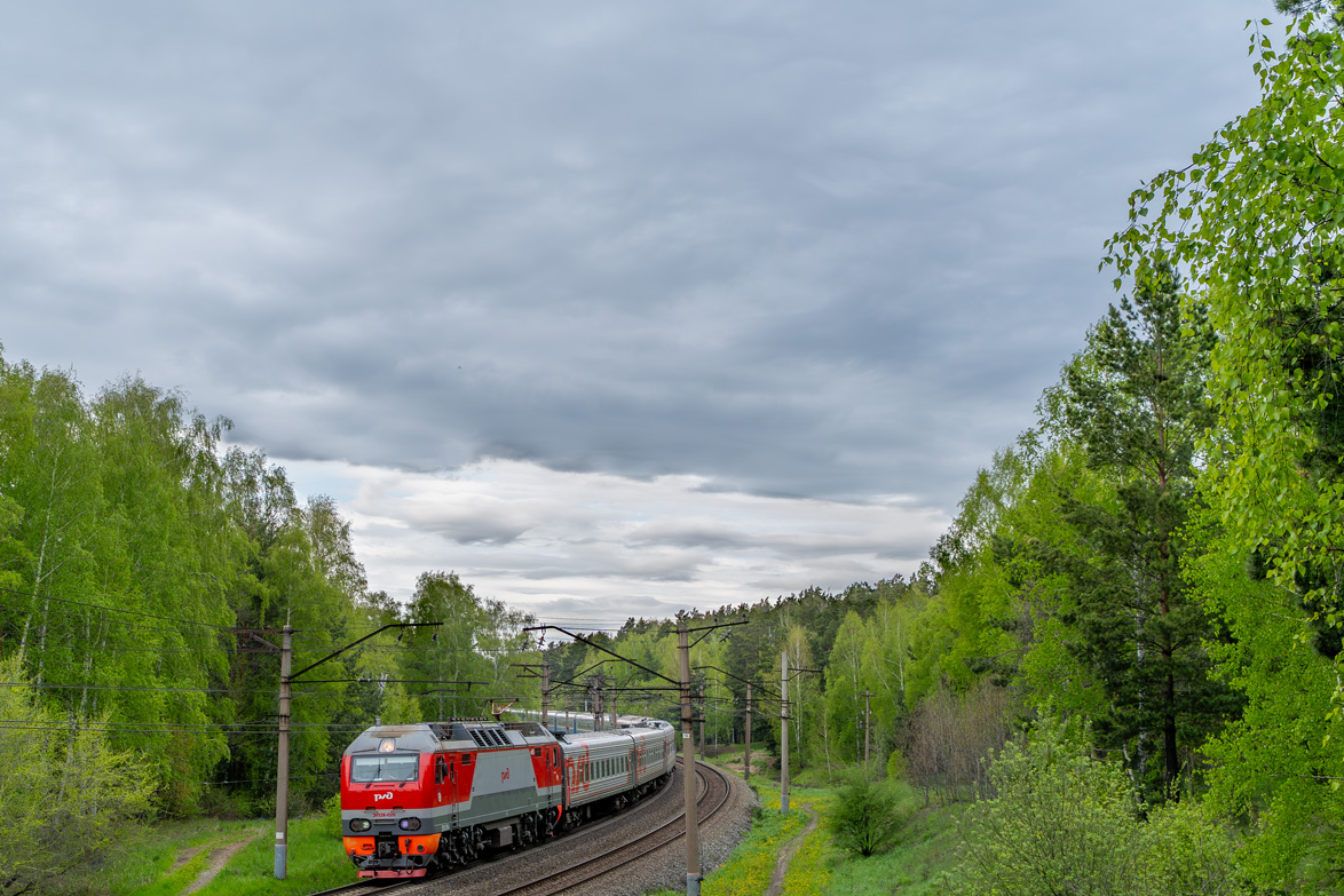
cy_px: 530
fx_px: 1717
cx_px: 536
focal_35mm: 46
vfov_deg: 29.2
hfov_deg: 42.5
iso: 160
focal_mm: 36
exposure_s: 1/500
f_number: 6.3
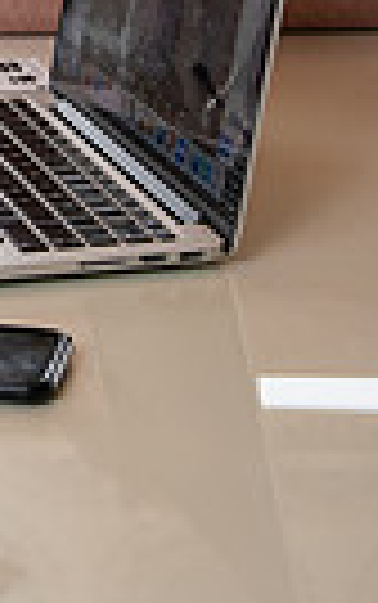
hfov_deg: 7.5
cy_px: -178
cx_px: -392
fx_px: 2763
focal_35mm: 168
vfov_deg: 12.1
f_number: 3.5
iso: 400
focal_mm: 38
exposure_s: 1/250
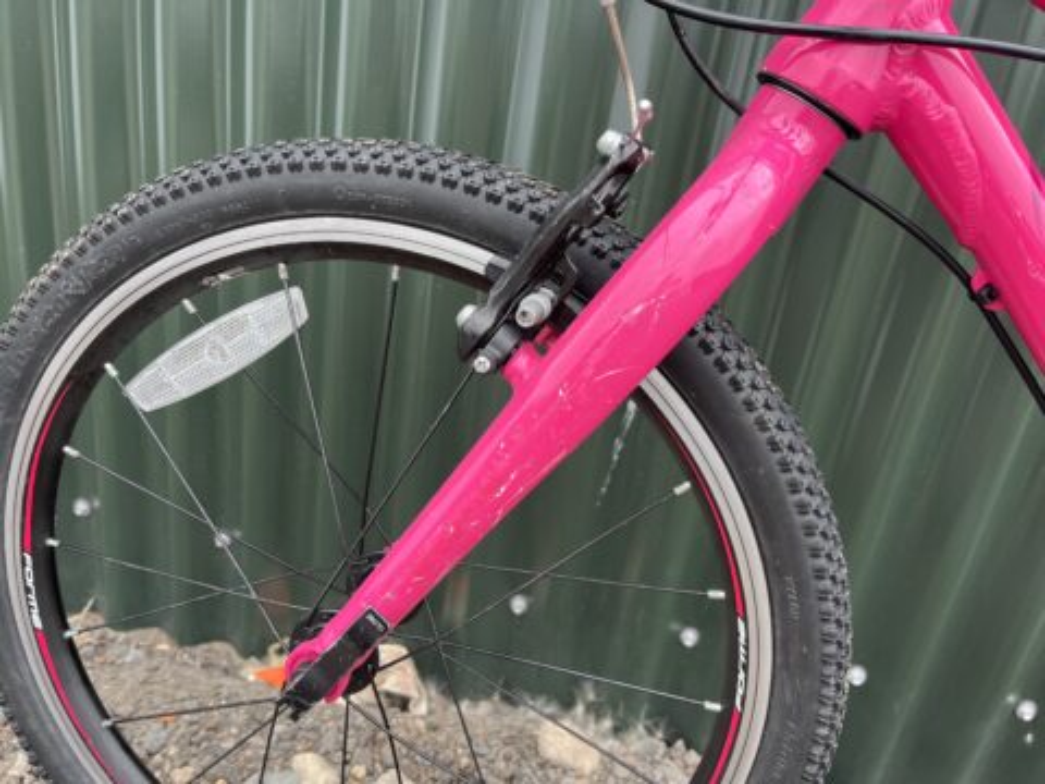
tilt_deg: -22.1
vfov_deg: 53.1
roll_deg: -8.3
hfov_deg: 67.3
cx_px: 522
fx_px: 785
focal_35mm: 26
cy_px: 392
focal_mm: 5.1
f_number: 1.6
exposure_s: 1/334
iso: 50
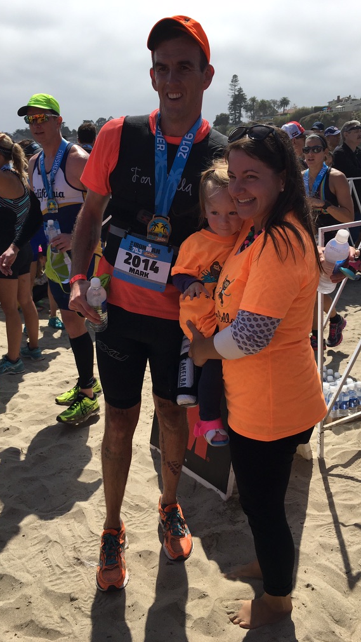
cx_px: 168
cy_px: 322
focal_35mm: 32
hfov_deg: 36.7
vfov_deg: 61.0
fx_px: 544
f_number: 2.2
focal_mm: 4.15
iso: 25
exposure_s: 1/2024
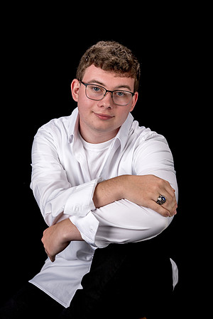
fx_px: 488
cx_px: 106
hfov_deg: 24.6
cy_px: 160
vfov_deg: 36.2
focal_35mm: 55
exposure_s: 1/160
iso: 100
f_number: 5
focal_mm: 55
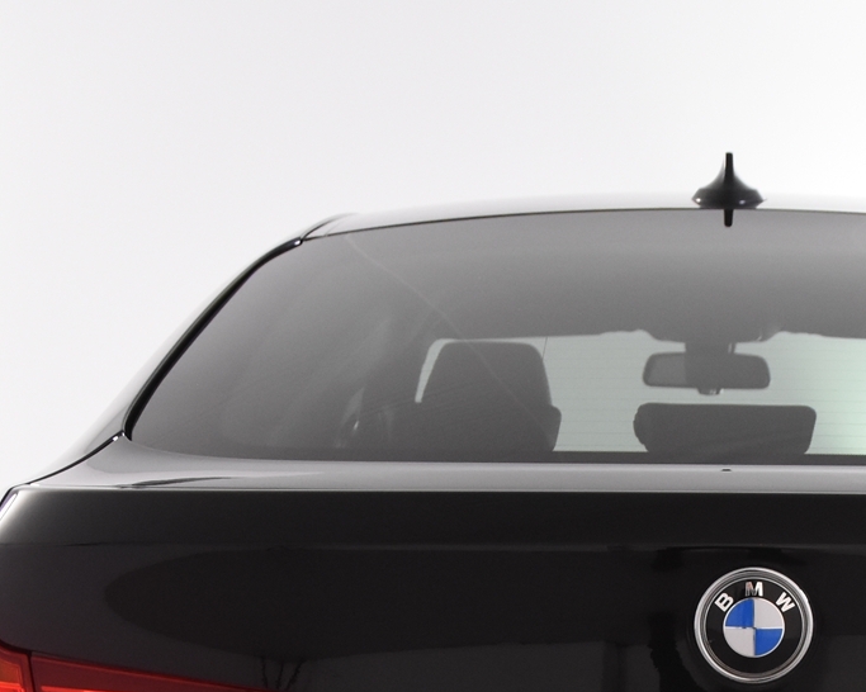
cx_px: 746
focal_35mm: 95
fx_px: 2434
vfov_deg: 15.7
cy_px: 788
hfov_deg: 19.9
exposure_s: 1/80
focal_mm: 24
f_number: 4.5
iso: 1600
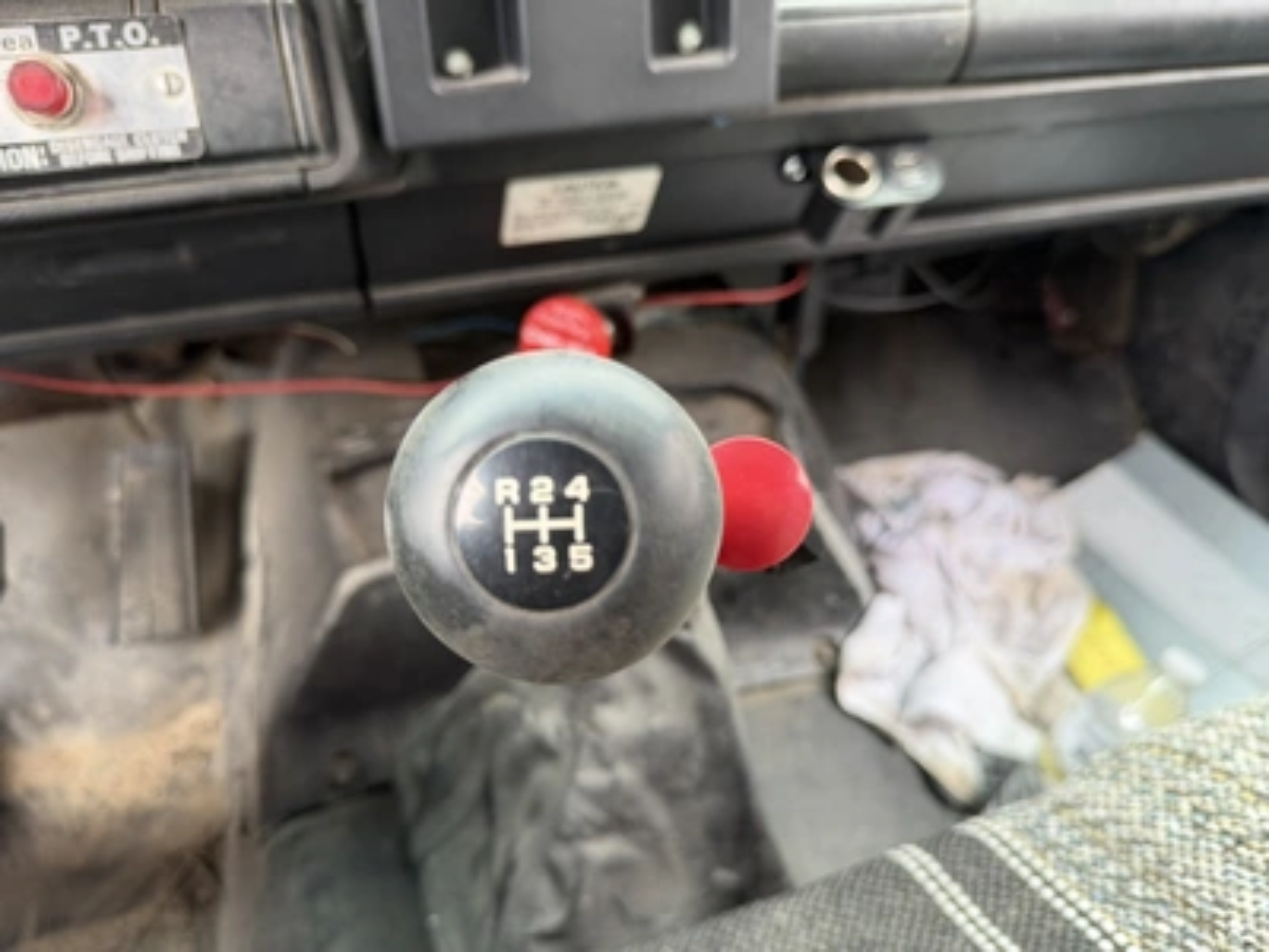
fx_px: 880
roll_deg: +0.4
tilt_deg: -37.1
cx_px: 634
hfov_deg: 71.6
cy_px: 476
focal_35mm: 24
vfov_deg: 56.8
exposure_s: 1/121
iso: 160
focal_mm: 6.76
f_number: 1.78
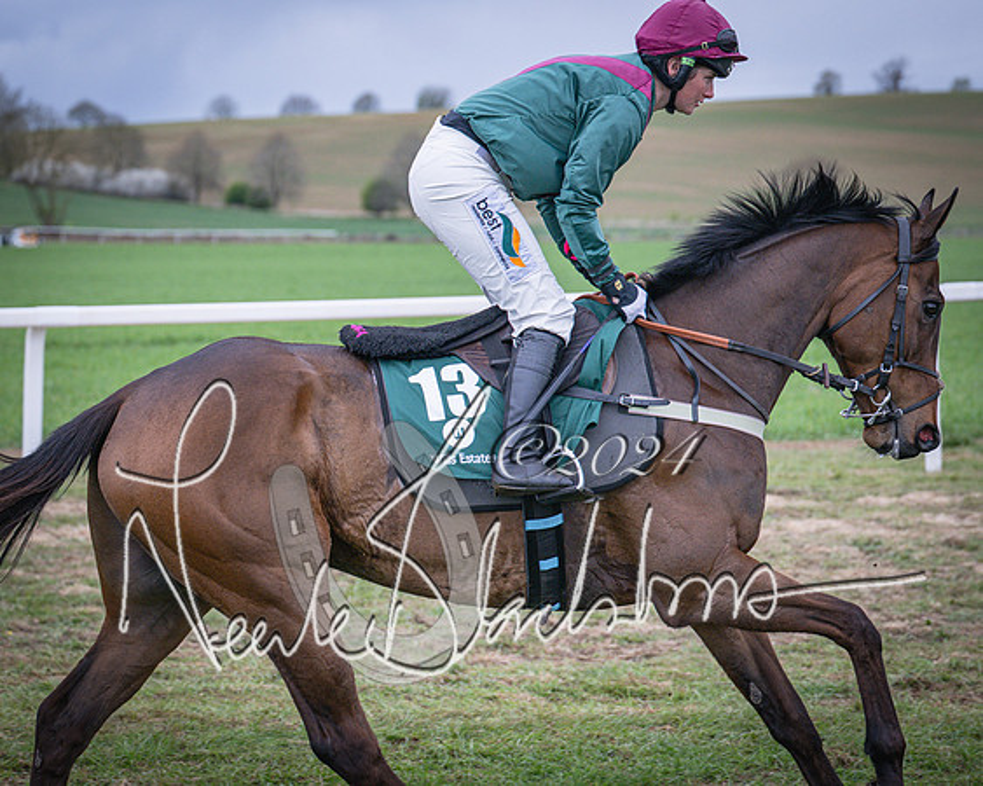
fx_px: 3441
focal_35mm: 118
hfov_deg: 16.2
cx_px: 393
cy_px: 393
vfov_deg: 13.0
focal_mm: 70
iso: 400
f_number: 3.2
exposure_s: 1/1600
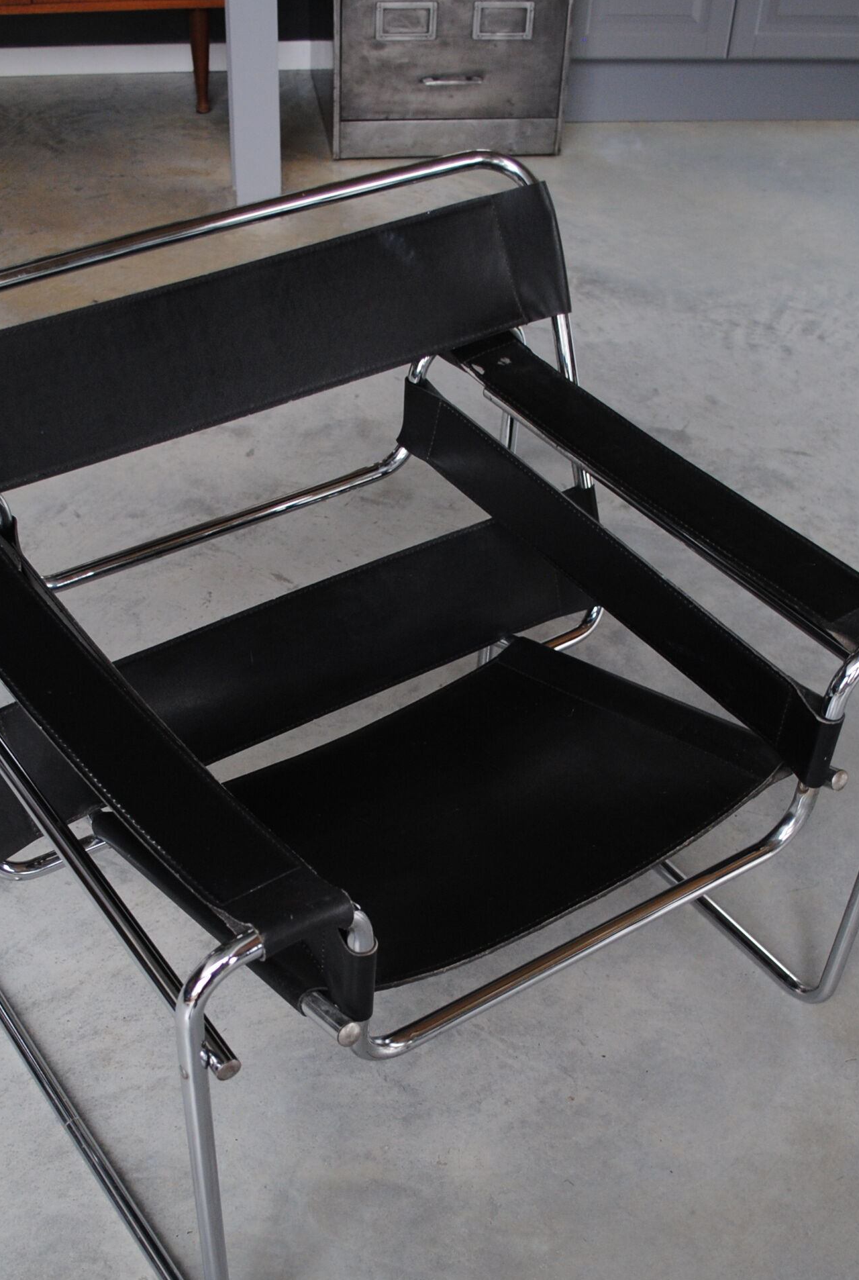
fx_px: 1460
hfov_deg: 32.8
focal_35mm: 41
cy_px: 863
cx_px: 391
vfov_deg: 46.5
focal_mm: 18
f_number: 3.5
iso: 280
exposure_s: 1/30
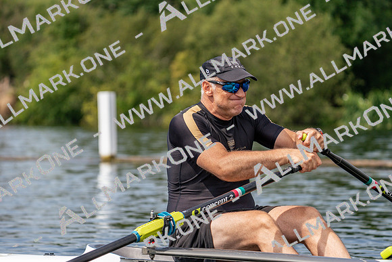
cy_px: 131
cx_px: 196
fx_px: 2178
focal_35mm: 200
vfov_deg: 6.9
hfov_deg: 10.3
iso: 320
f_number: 5.6
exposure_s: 1/1600
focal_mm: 200
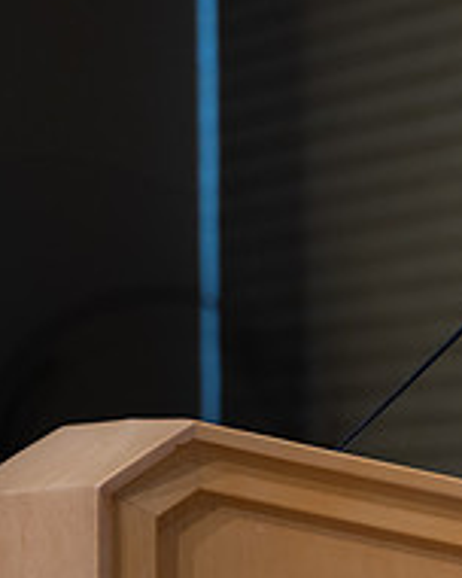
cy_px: 222
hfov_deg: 2.5
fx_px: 10426
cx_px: 660
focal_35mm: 610
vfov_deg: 3.2
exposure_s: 1/200
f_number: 2.8
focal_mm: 180
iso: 640
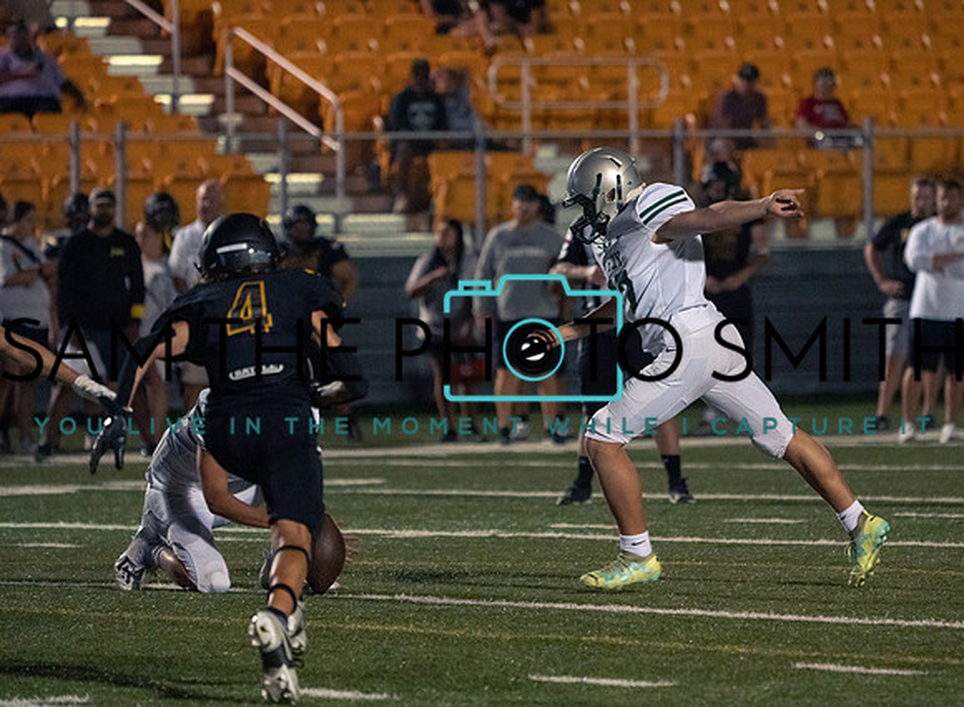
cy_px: 335
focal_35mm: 345
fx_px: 9541
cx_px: 557
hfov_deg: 5.8
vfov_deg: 4.2
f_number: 5.6
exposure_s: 1/1000
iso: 12800
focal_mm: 303
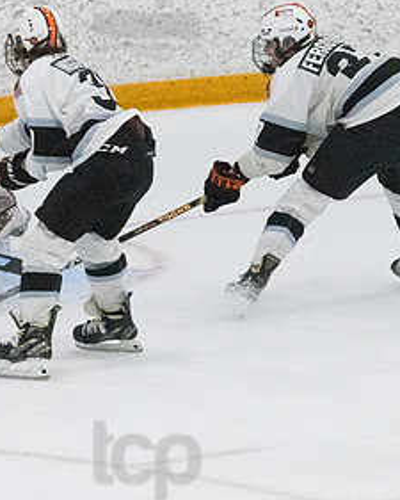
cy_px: 235
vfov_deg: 3.4
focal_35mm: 565
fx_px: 8356
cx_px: -105
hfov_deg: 2.7
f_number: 5
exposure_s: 1/1600
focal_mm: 195
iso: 8000
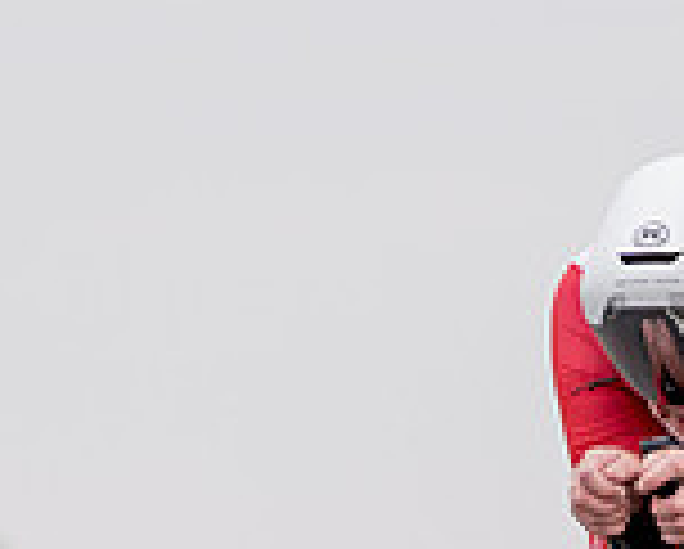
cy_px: 705
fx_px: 28763
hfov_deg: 1.4
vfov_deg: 1.1
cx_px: 690
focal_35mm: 1419
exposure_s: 1/800
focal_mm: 182
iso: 100
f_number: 2.8
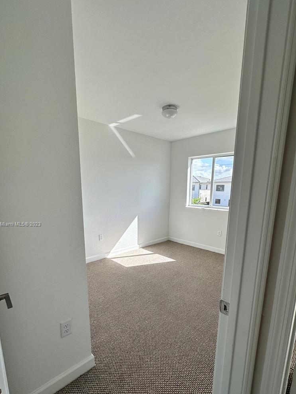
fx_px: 194
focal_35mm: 17
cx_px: 147
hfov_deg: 74.7
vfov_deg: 90.5
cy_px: 225
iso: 40
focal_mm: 2.22
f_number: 2.2
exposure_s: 1/191
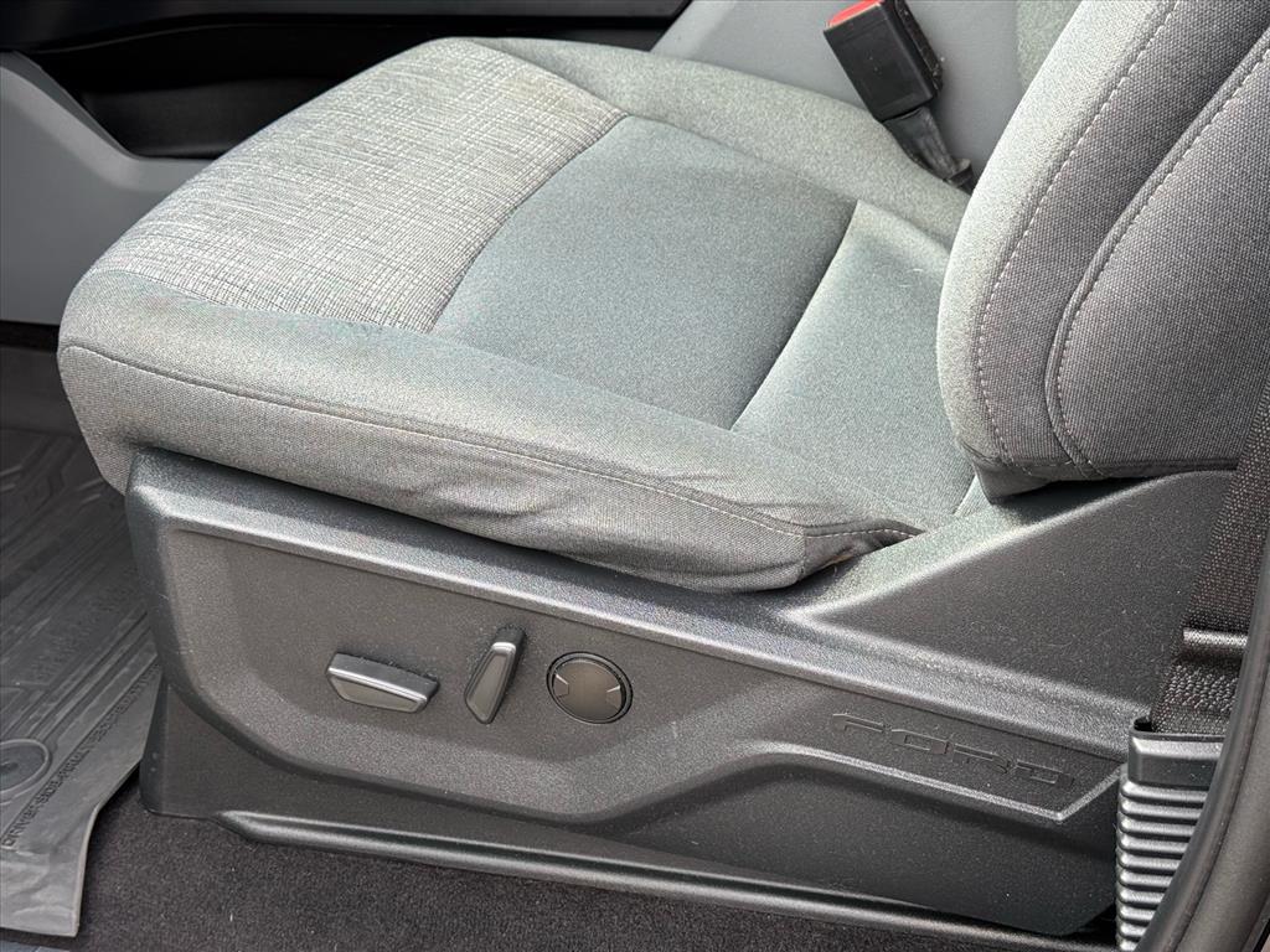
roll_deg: +0.7
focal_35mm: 48
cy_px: 476
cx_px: 635
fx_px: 1761
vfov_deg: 30.3
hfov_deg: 39.7
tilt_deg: -29.9
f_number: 1.78
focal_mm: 6.76
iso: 50
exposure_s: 1/226
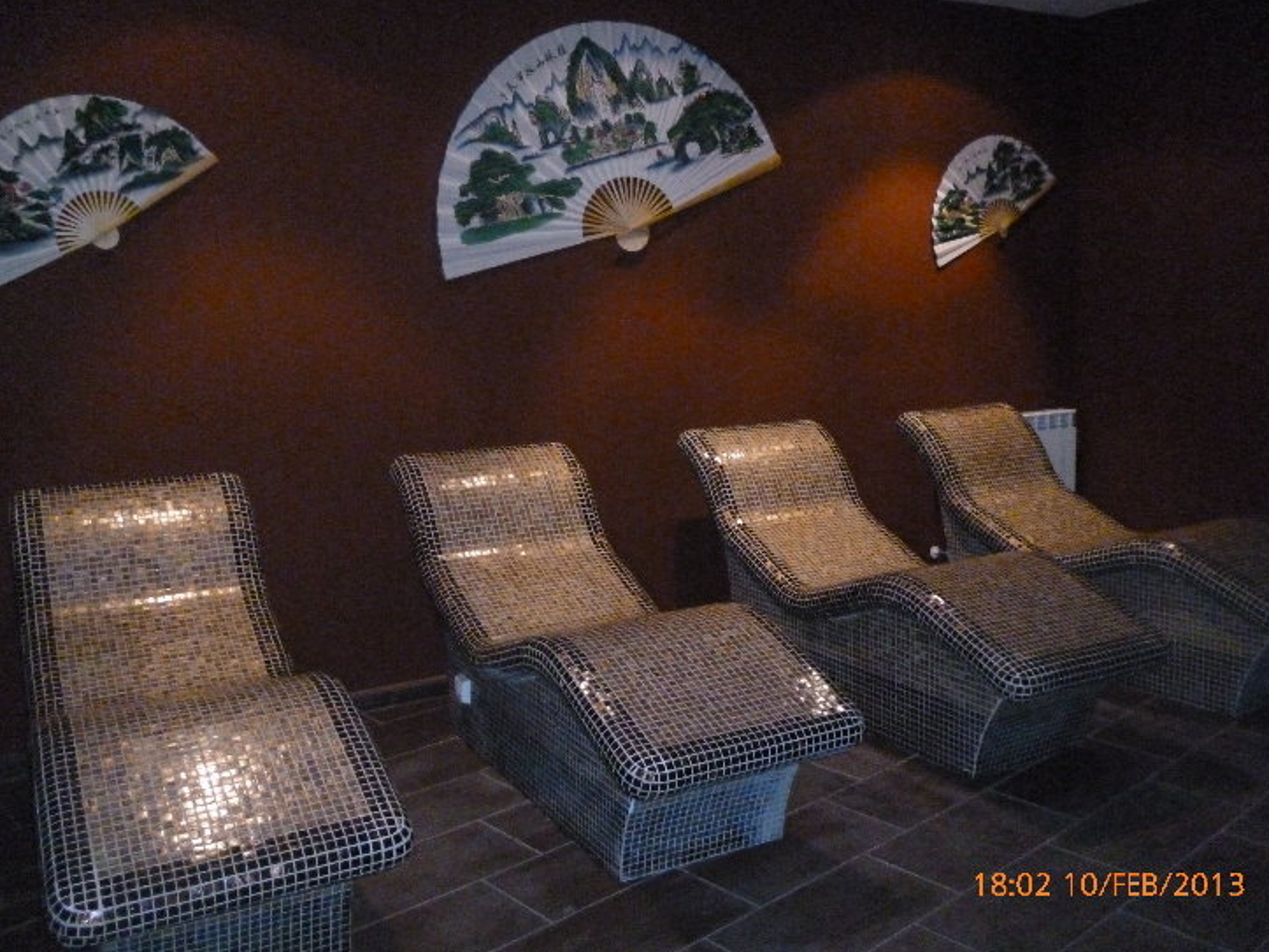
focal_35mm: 31
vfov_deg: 45.4
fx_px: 1136
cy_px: 462
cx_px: 632
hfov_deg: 58.4
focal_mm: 5
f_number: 3.1
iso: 1000
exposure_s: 1/60
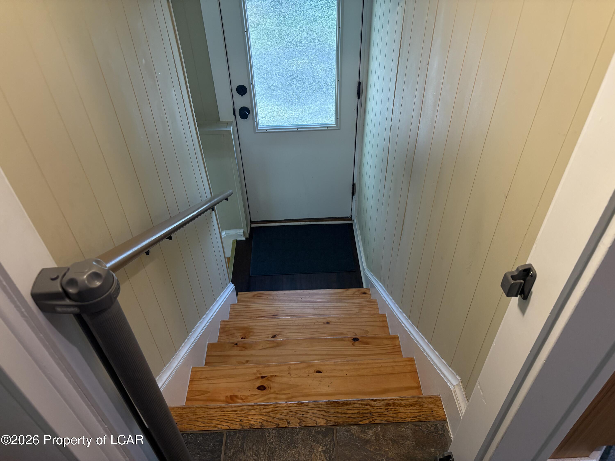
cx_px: 308
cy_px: 230
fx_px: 462
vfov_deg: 53.1
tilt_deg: -41.5
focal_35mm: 26
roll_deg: +2.4
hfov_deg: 67.3
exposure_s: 1/60
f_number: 1.6
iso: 160
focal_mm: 5.96
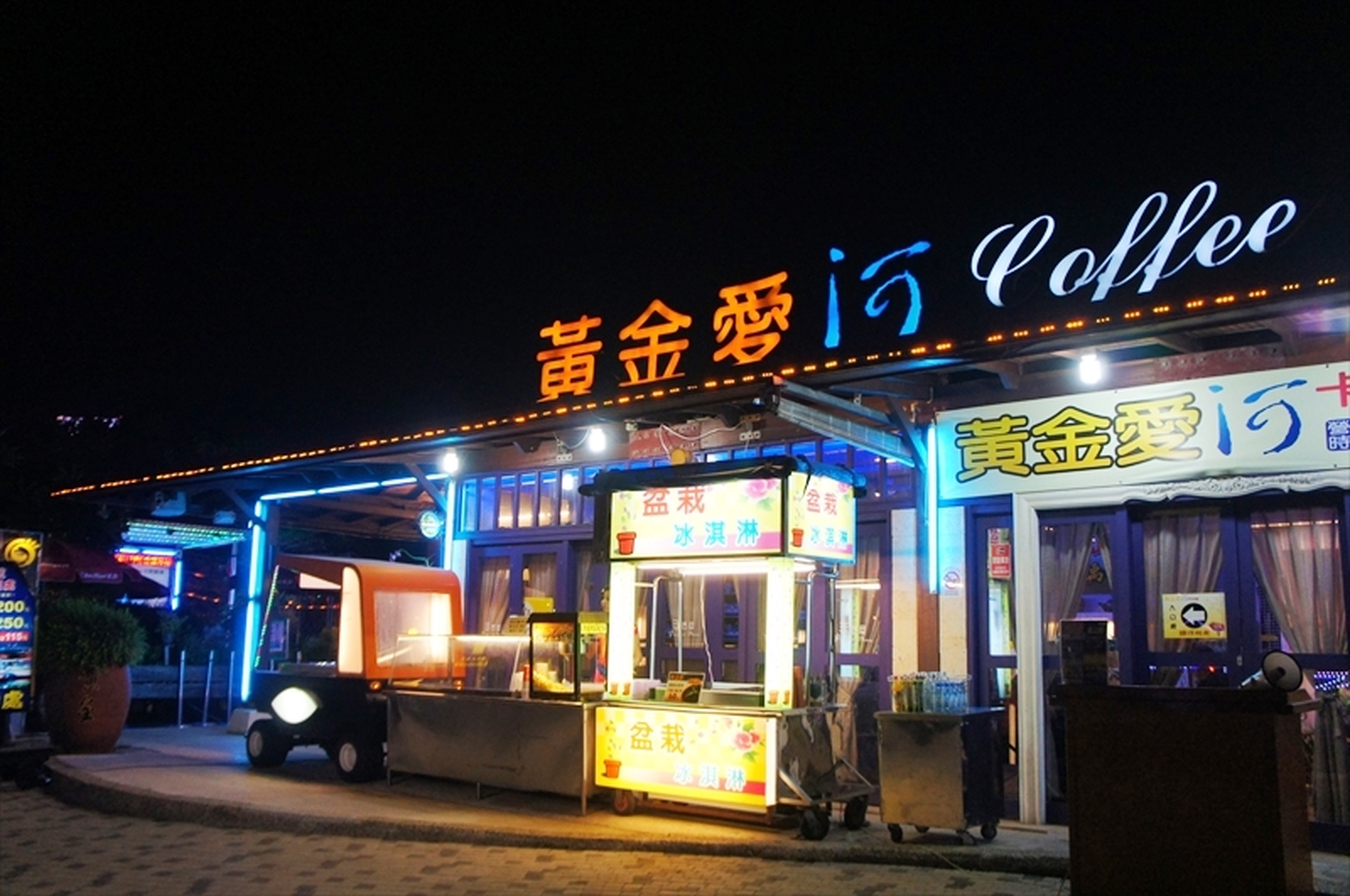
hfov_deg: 62.0
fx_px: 1123
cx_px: 675
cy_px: 448
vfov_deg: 43.5
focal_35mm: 30
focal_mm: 20
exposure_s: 1/160
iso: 1000
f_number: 4
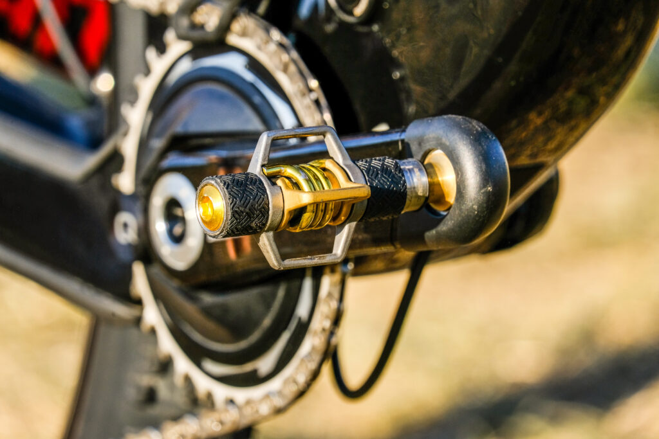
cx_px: 330
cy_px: 220
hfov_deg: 6.0
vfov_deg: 4.0
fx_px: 6316
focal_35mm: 345
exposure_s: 1/500
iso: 400
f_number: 7.1
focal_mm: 230
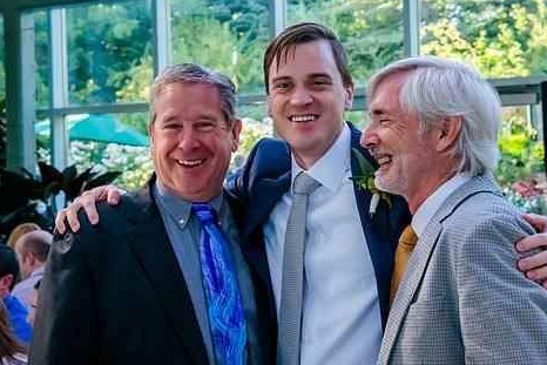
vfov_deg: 19.2
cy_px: 128
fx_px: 1079
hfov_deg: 28.4
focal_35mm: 71
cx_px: 298
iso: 4000
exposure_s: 1/400
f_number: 7.1
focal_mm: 50
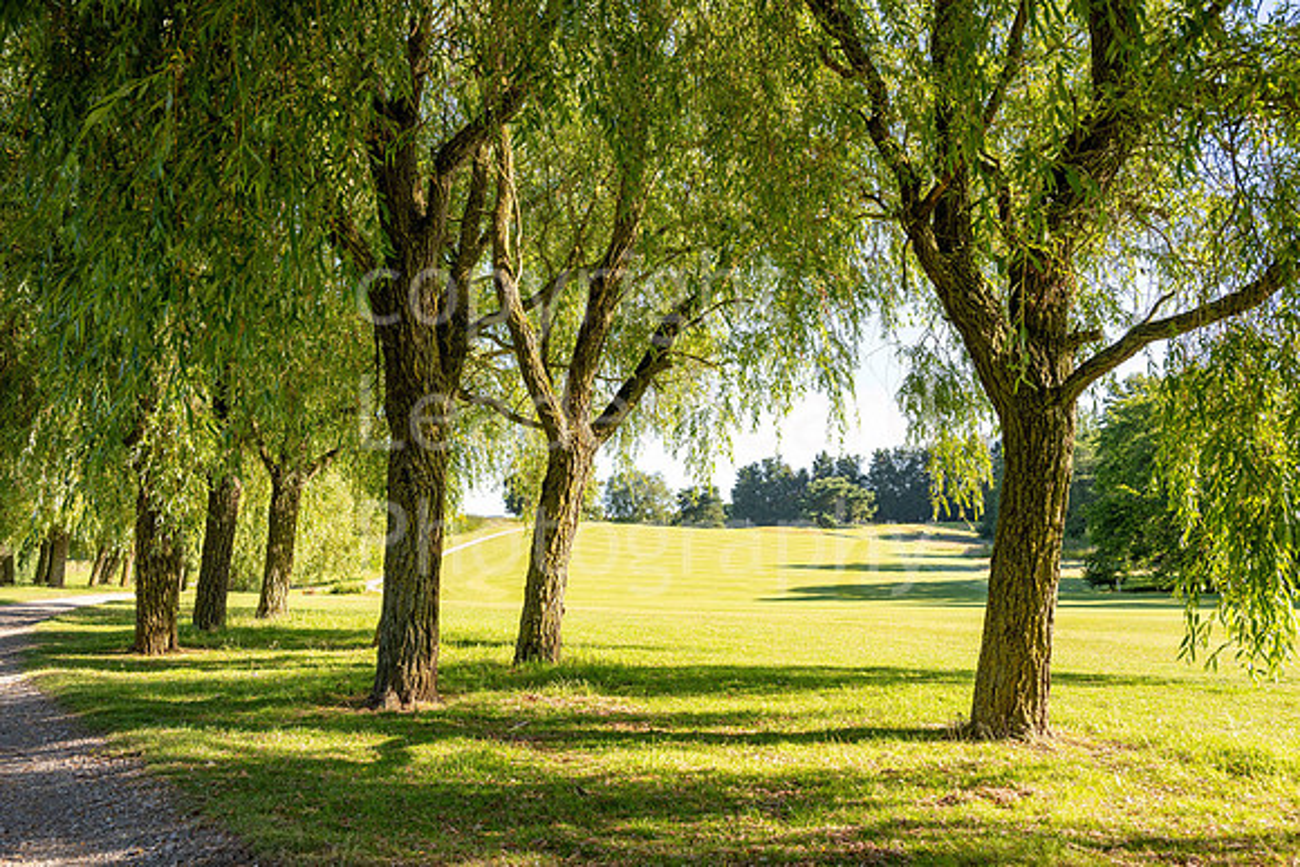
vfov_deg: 41.7
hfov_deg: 59.5
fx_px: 1138
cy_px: 434
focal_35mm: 32
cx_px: 650
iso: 125
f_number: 6.3
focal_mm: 31.5
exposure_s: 1/400
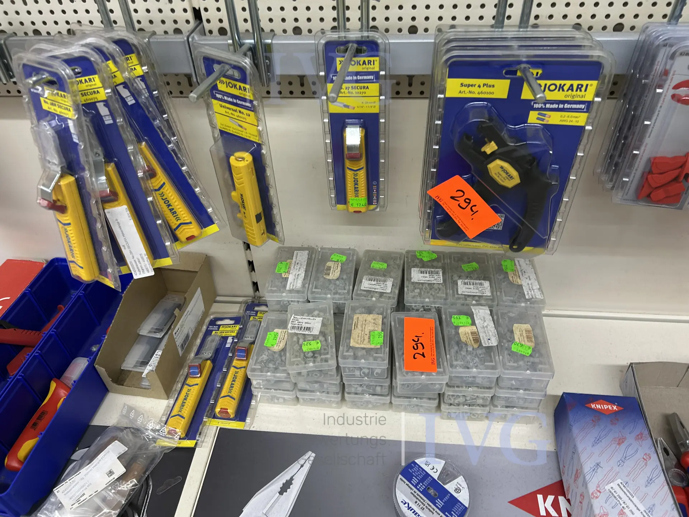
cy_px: 258
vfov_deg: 53.1
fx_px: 518
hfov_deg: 67.3
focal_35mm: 26
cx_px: 344
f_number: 1.5
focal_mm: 5.7
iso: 100
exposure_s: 1/50
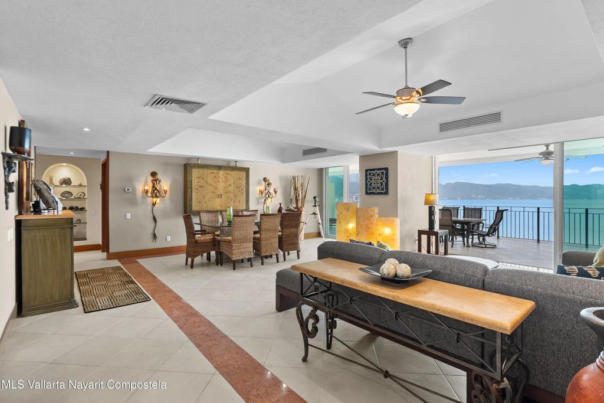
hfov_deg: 90.0
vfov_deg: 67.4
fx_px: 302
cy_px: 202
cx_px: 302
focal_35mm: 18
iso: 250
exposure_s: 1/2
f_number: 9
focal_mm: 12
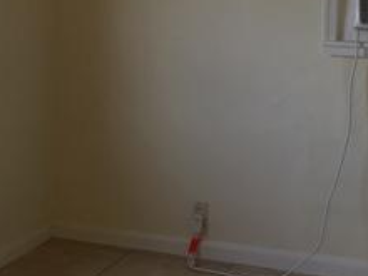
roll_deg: -0.4
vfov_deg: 17.1
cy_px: 75
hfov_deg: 22.8
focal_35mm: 86
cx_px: 181
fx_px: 914
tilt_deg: -9.2
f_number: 2.2
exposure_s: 1/60
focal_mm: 4.15
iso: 32
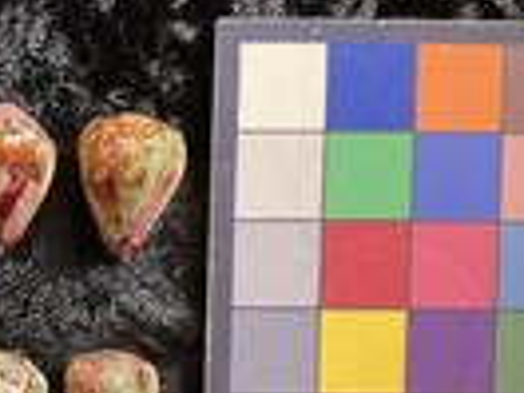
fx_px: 1166
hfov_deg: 23.7
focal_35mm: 77
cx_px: -60
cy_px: 375
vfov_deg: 18.7
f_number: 1.8
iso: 100
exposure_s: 1/60
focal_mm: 3
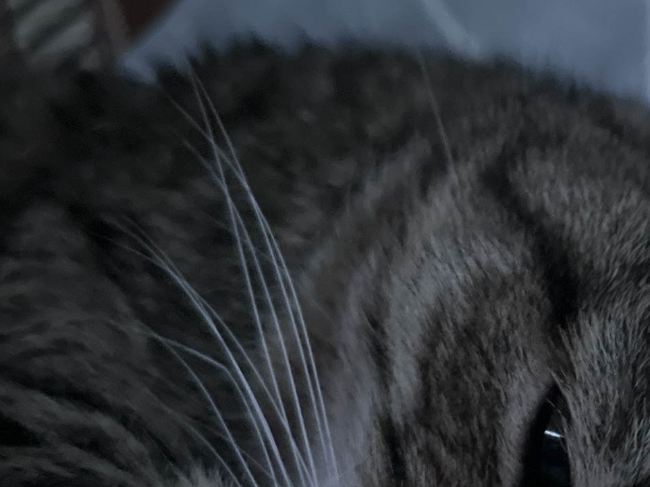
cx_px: 612
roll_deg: +4.9
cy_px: 460
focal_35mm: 54
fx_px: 1014
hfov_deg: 33.3
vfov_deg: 25.9
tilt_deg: -14.3
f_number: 1.6
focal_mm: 5.1
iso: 2500
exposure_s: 1/15
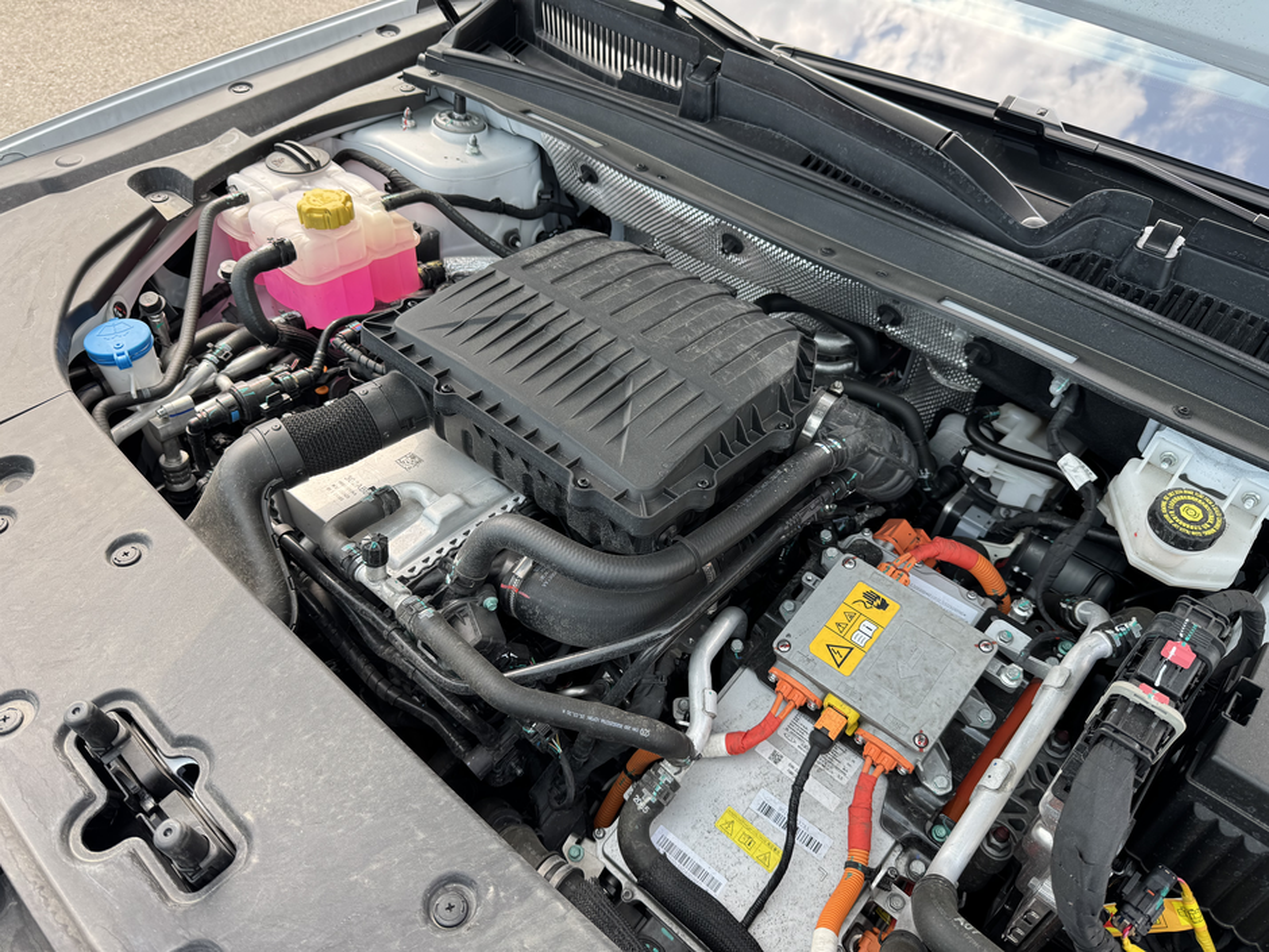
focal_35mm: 24
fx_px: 880
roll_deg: -3.2
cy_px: 476
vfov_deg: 56.8
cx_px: 634
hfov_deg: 71.6
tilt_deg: -44.6
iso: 50
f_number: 1.78
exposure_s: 1/131
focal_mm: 6.76
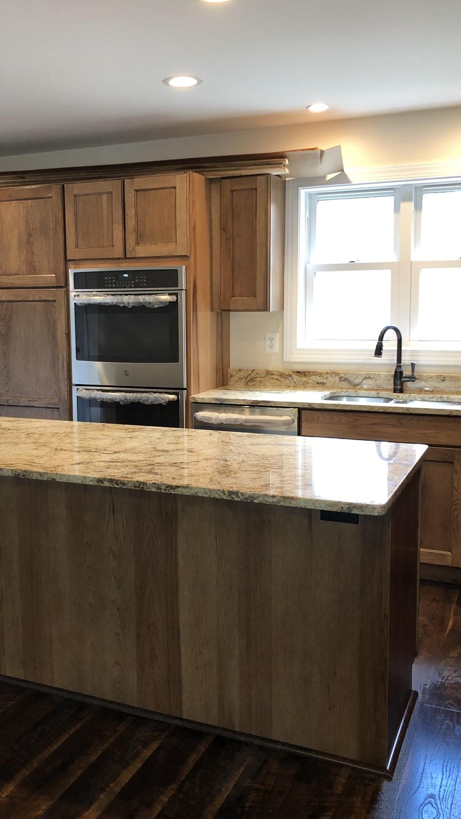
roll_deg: +0.2
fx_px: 782
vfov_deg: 55.3
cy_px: 395
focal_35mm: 36
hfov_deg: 32.6
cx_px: 161
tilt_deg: -6.1
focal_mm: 4
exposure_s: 1/20
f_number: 1.8
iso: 40
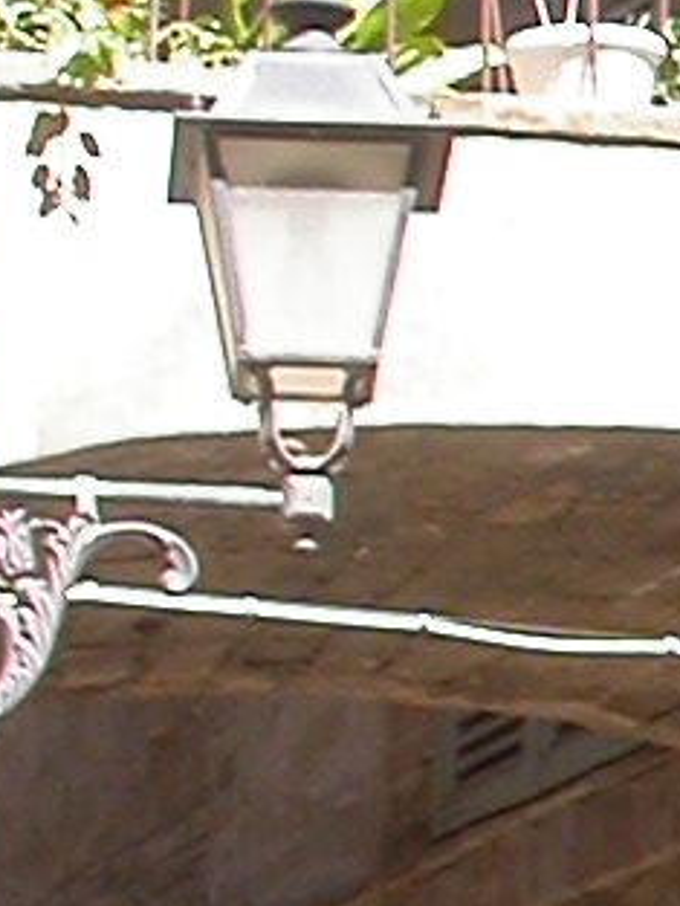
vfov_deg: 7.2
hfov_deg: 5.1
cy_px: 819
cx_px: 2147
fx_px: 7224
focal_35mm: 276
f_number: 5.3
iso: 100
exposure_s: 1/144
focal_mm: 7.85
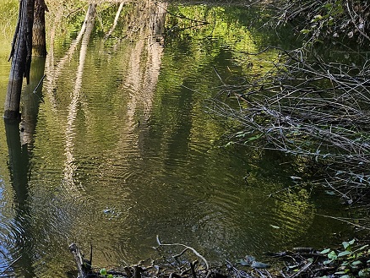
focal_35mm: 63
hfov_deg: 26.6
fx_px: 674
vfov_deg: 23.3
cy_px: 117
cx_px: -93
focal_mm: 5.4
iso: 25
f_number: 1.8
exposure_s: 1/208
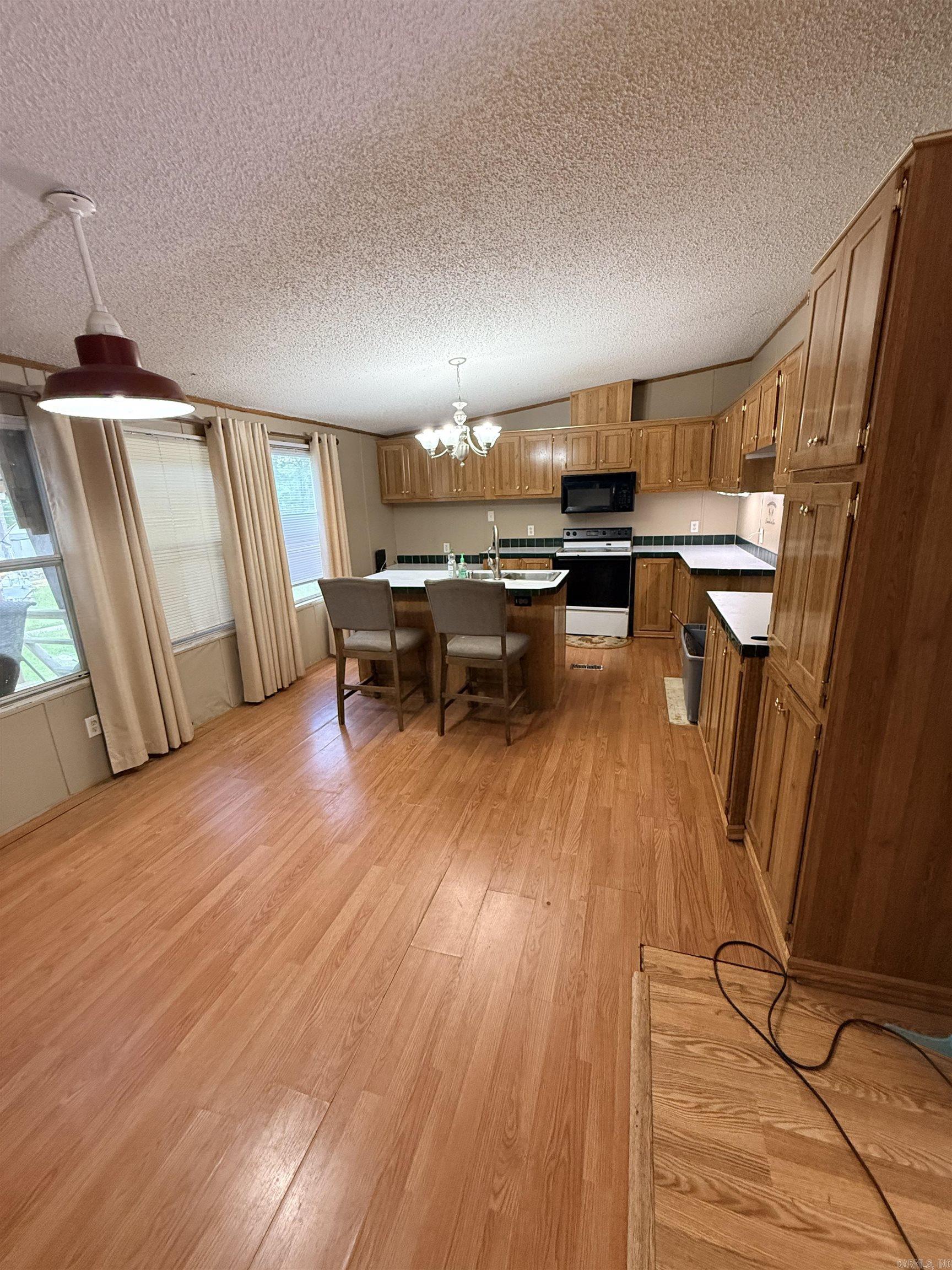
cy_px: 635
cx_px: 476
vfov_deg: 102.1
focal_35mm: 14
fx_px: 513
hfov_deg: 85.7
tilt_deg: -14.5
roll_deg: +1.4
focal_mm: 2.22
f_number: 2.2
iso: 640
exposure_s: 1/120
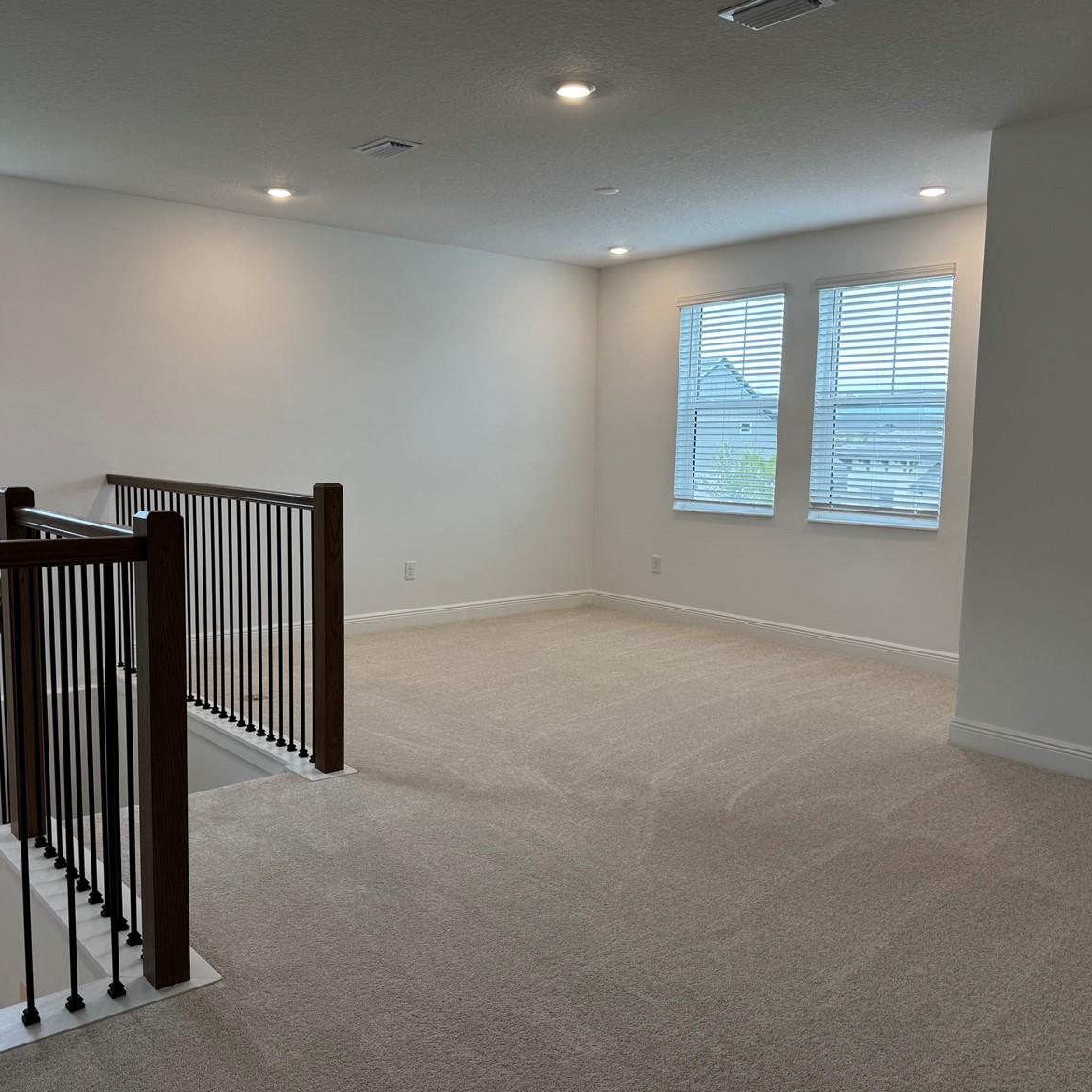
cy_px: 551
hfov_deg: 55.5
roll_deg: -1.0
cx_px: 496
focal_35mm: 29
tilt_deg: -6.6
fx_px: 1035
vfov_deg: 55.6
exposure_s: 1/120
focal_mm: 6.76
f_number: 1.78
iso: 64
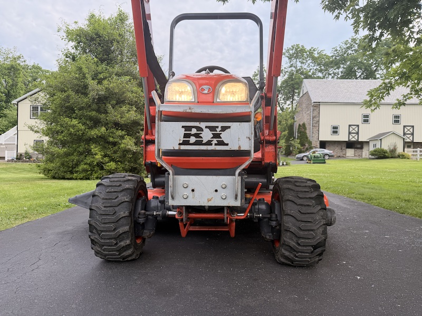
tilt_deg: -0.5
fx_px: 293
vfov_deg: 56.8
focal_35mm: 24
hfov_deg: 71.6
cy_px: 158
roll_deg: -0.5
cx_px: 211
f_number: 1.78
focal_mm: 6.76
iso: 100
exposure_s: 1/1493
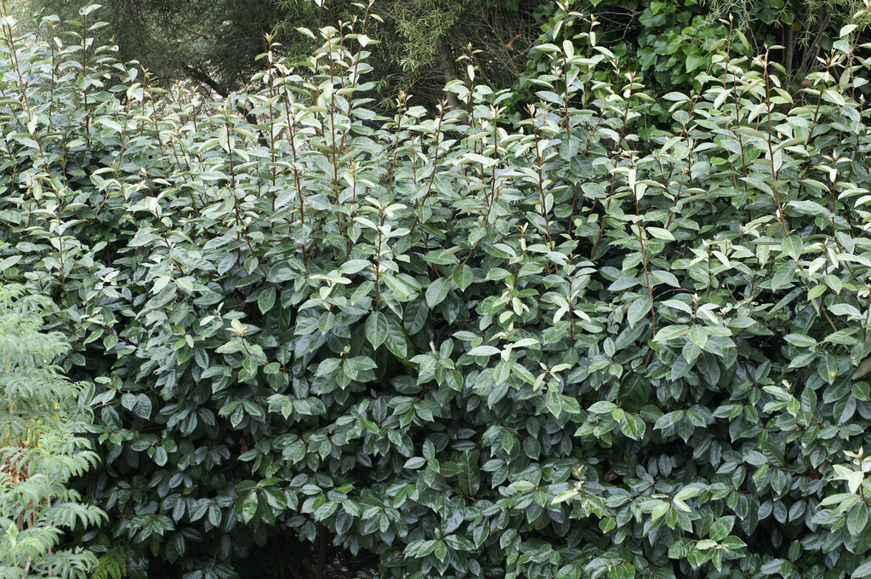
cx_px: 436
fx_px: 1522
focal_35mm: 63
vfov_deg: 21.5
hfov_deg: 31.9
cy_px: 290
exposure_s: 1/250
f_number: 5
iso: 200
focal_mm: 42
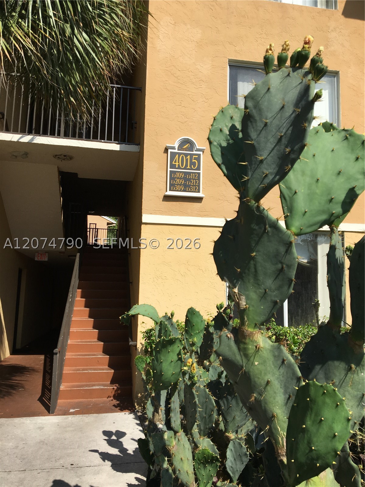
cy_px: 244
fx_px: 408
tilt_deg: +8.9
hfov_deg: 48.2
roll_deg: -1.1
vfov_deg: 61.7
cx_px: 182
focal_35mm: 29
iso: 25
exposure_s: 1/2137
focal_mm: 4.15
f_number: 2.2
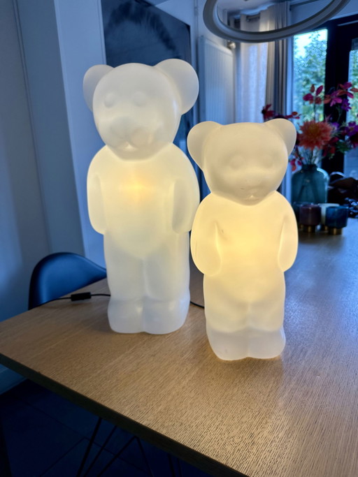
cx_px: 179
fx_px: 331
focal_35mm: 24
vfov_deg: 71.6
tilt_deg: -12.4
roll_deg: +1.5
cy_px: 238
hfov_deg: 56.8
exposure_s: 1/193
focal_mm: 6.86
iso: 64
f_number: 1.78
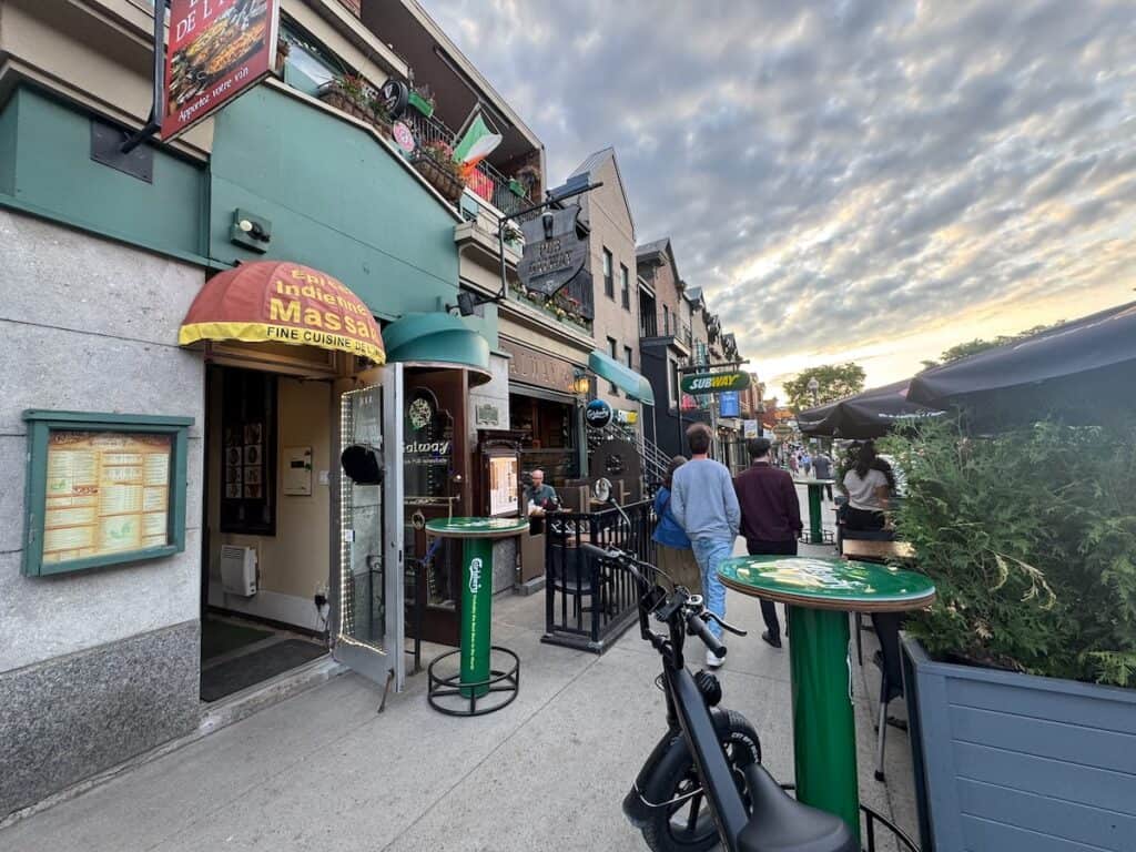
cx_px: 568
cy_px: 426
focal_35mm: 14
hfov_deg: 102.1
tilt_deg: +3.9
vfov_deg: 85.7
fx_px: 459
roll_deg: +2.5
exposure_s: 1/99
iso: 80
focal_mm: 2.22
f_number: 2.2
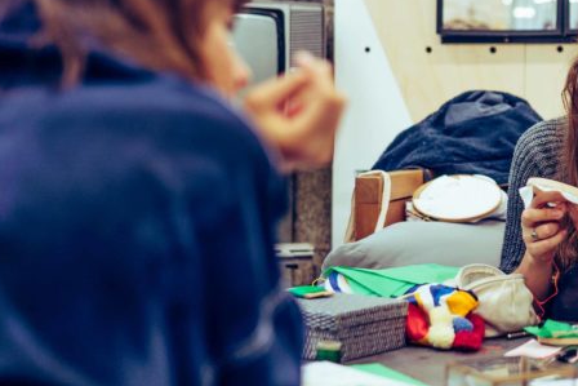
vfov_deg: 17.0
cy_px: 106
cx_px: 599
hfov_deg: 24.1
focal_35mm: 80
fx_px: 1285
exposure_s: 1/60
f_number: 1.7
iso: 100
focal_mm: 35
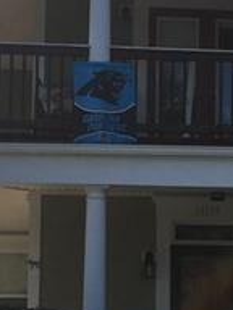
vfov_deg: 16.9
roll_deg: +0.5
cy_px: 229
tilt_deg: +6.8
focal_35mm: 116
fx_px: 1041
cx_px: 230
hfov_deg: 12.6
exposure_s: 1/1508
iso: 25
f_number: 2.2
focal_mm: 4.15
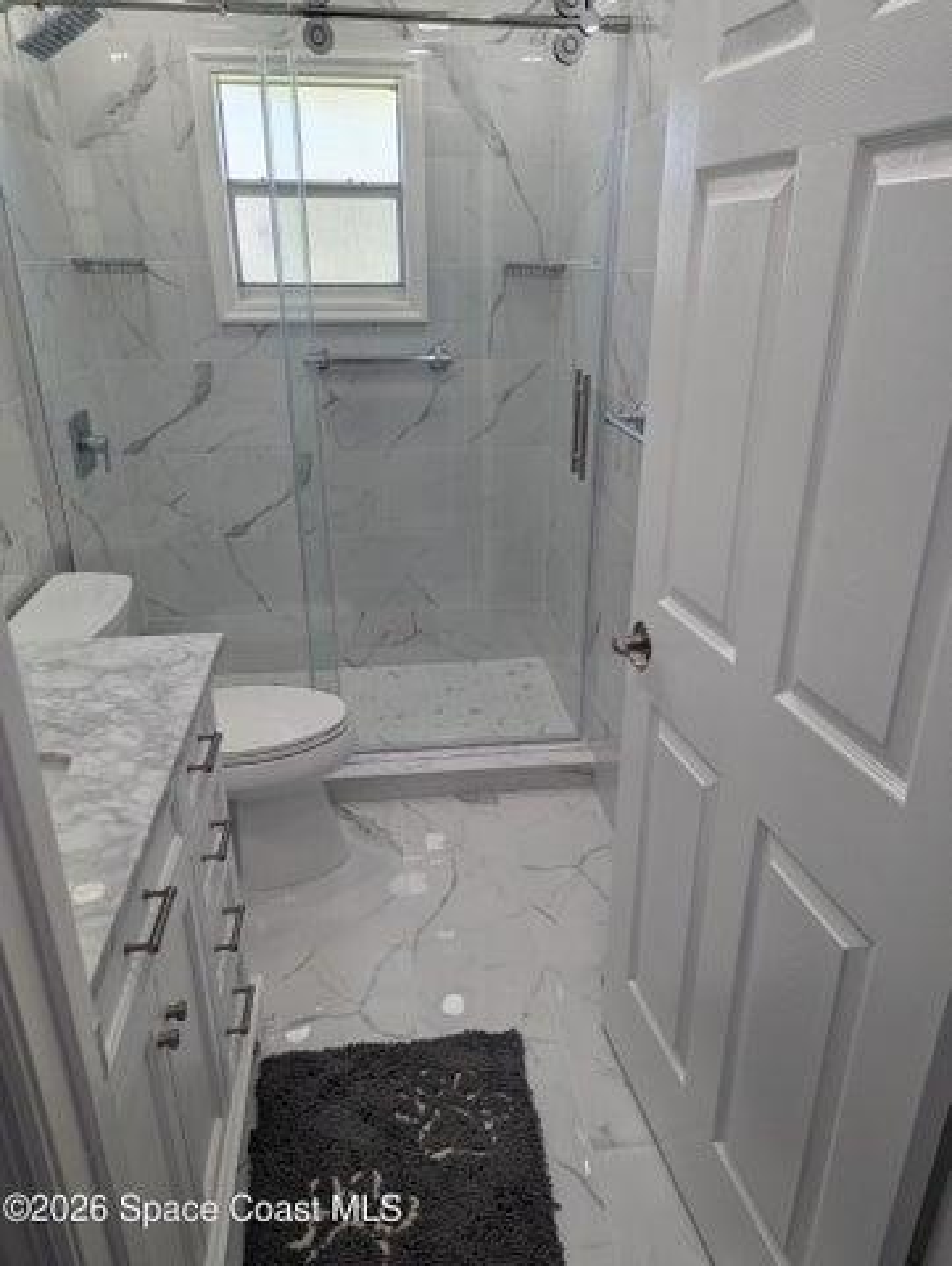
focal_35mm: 24
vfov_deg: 71.5
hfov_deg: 56.9
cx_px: 476
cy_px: 633
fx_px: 878
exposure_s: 1/250
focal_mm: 6.81
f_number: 1.85
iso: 48
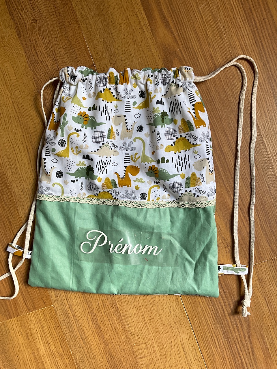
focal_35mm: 29
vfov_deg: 61.7
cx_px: 138
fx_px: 309
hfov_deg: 48.2
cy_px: 184
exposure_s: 1/122
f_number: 1.8
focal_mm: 3
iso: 64
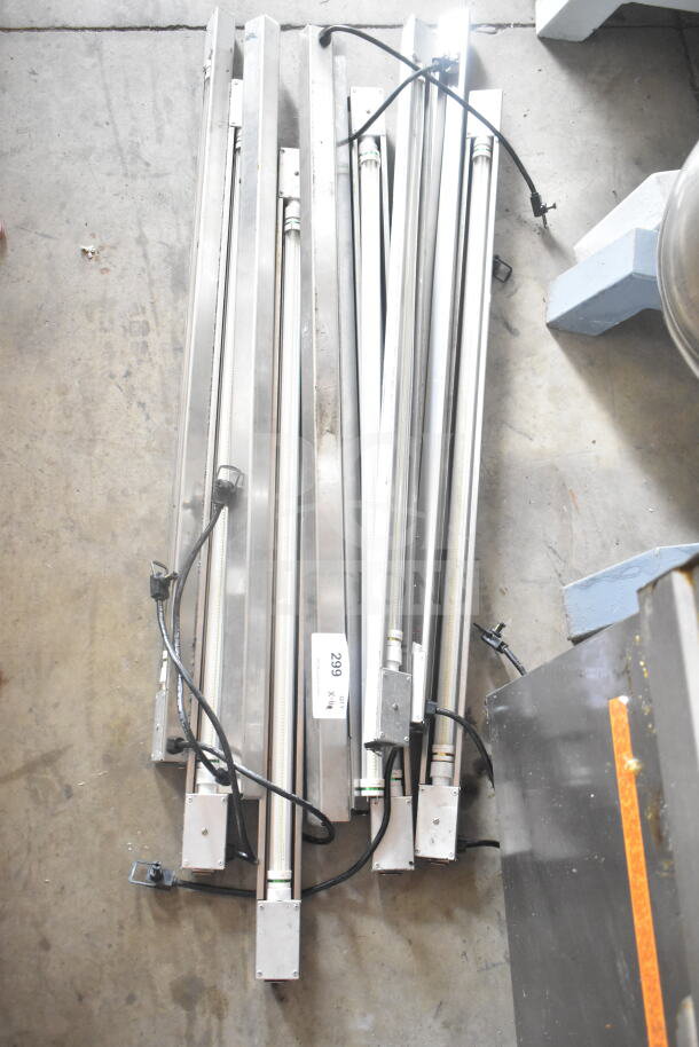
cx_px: 350
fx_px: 1004
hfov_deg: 38.4
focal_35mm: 34
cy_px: 524
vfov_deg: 55.1
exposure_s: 1/40
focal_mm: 23
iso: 4500
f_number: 3.8
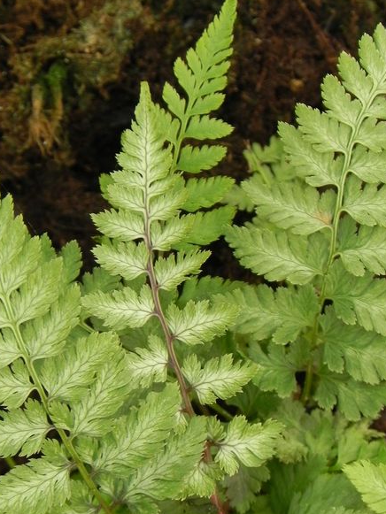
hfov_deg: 4.4
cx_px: 168
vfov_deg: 5.8
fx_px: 5053
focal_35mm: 340
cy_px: 283
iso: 160
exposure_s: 1/30
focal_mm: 44
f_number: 5
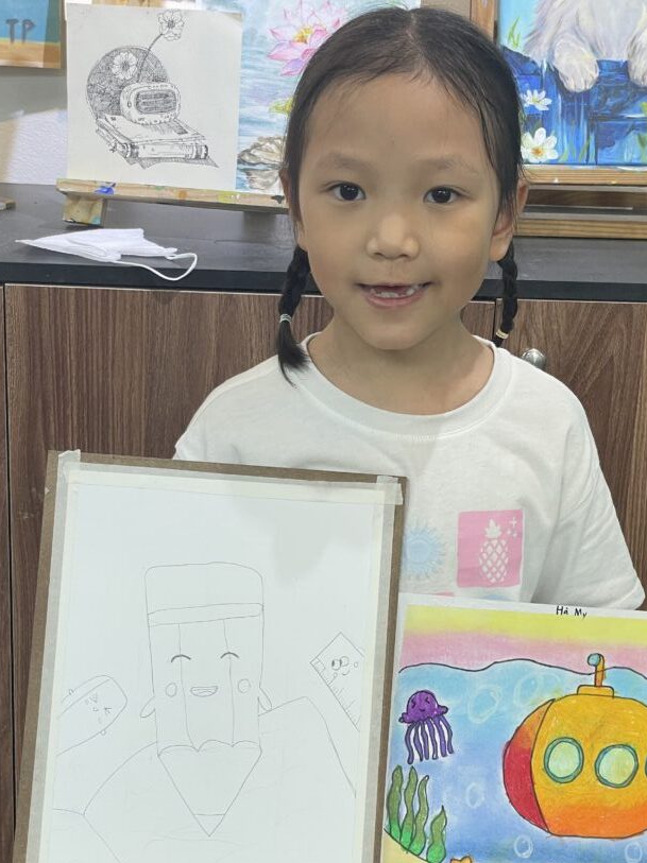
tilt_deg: -18.4
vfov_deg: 30.2
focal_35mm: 64
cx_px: 385
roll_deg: -2.6
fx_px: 1596
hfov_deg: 22.9
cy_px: 514
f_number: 2
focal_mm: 6
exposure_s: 1/100
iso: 80
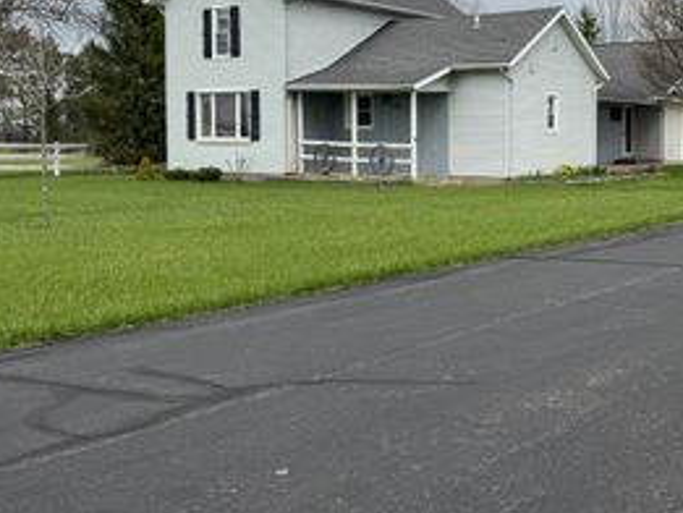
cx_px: 589
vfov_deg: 31.3
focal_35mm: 46
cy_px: 169
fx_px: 908
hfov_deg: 38.9
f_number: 1.78
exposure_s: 1/3096
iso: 80
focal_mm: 6.76
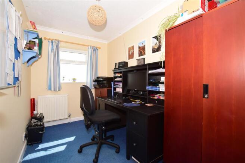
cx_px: 122
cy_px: 82
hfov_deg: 100.4
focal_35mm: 15
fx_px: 102
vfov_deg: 77.3
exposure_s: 1/200
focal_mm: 10
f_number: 13
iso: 400
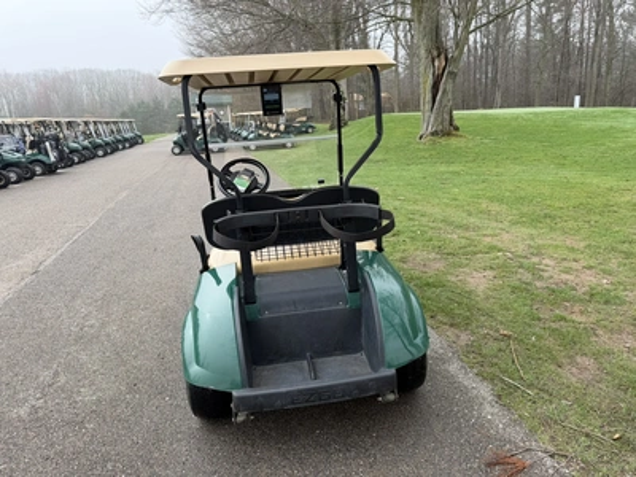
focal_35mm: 24
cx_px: 318
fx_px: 441
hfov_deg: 71.6
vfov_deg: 56.8
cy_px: 238
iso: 80
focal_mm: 6.76
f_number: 1.78
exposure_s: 1/992
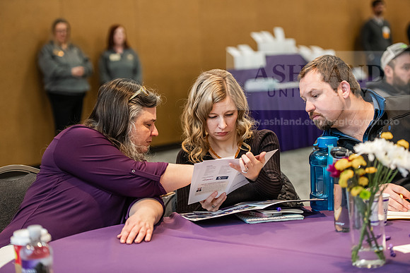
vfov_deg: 14.9
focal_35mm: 92
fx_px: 1048
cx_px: 205
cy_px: 136
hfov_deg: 22.1
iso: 2000
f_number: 3.2
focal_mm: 92
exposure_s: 1/160
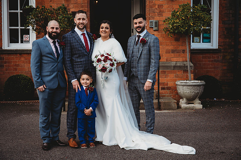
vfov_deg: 19.4
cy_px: 80
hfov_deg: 28.9
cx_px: 120
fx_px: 468
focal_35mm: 70
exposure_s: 1/250
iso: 100
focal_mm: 70
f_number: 4.5
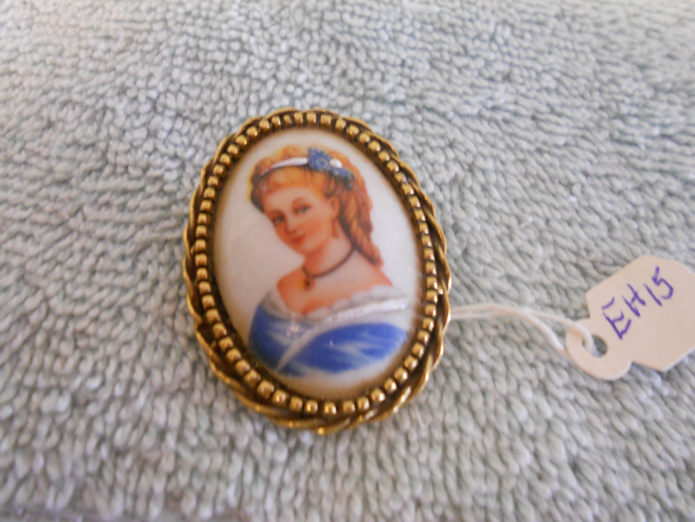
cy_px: 261
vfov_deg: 44.2
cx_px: 348
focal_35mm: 32
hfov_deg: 56.8
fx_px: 642
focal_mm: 5.8
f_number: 3.5
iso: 400
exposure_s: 1/8
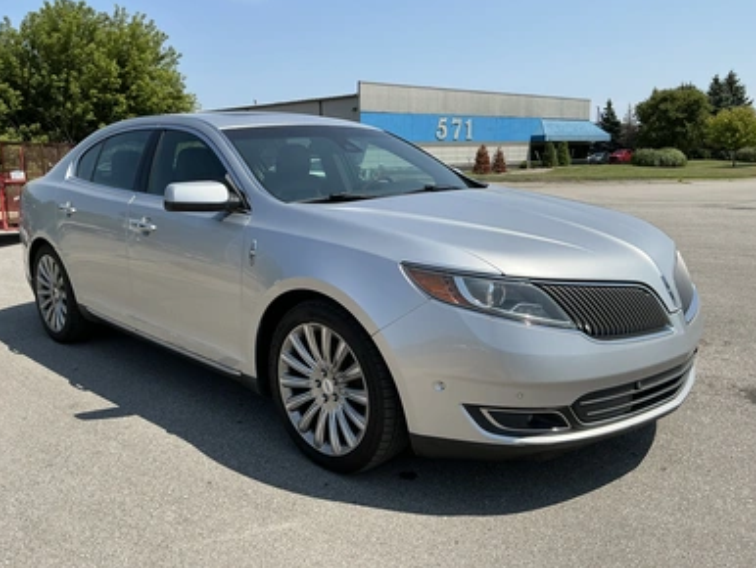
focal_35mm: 29
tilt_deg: -6.8
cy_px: 278
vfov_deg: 48.3
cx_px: 376
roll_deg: +1.1
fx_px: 634
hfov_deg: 61.6
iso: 25
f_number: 1.8
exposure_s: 1/1984
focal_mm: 3
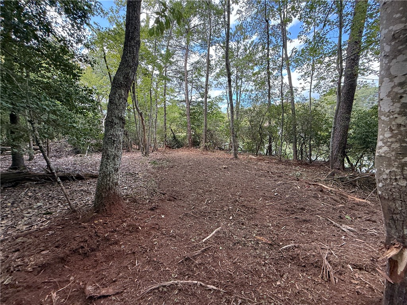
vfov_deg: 85.7
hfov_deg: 102.1
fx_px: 165
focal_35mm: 14
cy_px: 152
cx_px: 204
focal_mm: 2.22
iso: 64
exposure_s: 1/144
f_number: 2.2
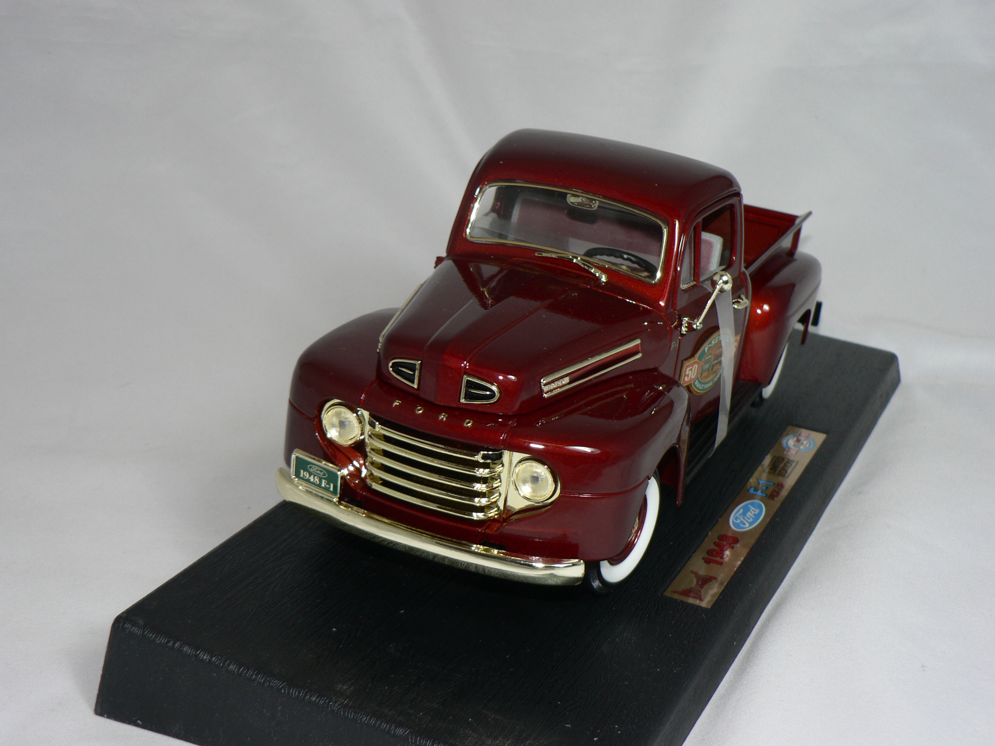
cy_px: 373
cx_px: 498
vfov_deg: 27.0
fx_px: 1552
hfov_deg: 35.5
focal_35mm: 54
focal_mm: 9.1
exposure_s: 1/60
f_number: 2.8
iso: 80
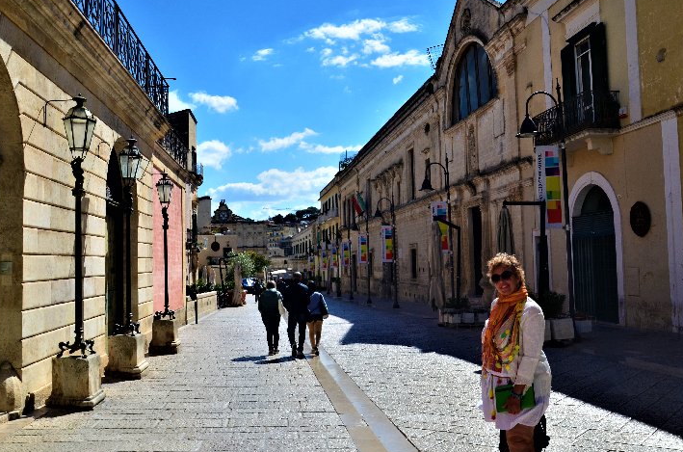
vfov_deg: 37.1
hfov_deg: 53.8
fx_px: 673
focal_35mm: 36
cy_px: 210
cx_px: 346
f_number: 11
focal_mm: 21
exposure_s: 1/400
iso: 400
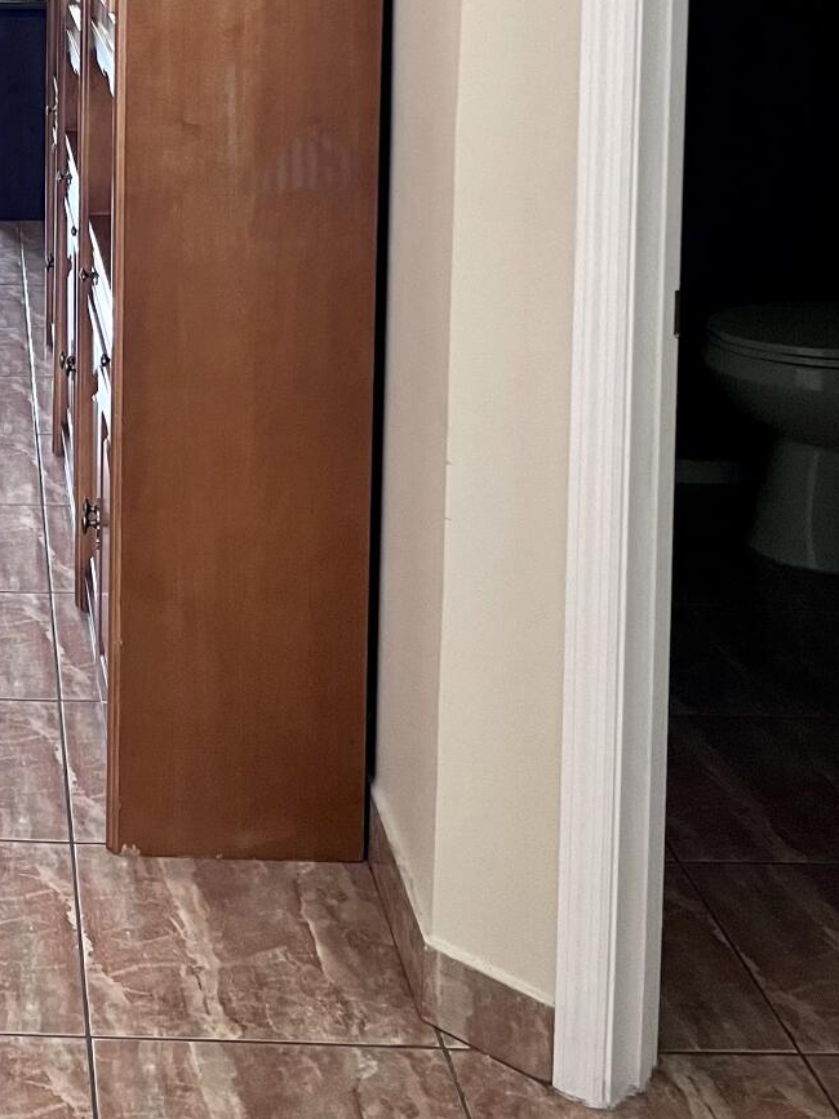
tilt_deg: -7.7
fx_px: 1939
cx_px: -77
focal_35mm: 60
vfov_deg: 29.7
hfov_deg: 23.0
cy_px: -40
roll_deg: -0.5
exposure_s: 1/60
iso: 250
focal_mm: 5.1
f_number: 1.6
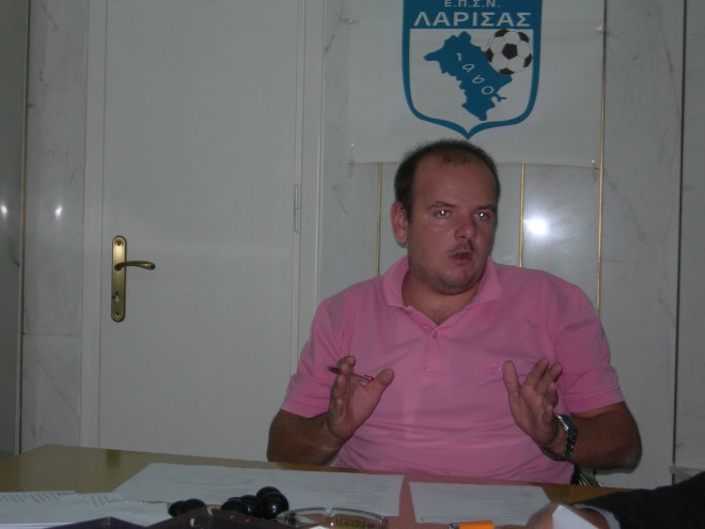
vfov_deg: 20.4
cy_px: 264
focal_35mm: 72
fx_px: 1466
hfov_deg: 27.0
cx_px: 352
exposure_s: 1/60.1
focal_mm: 14.9
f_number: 3.7
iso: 60
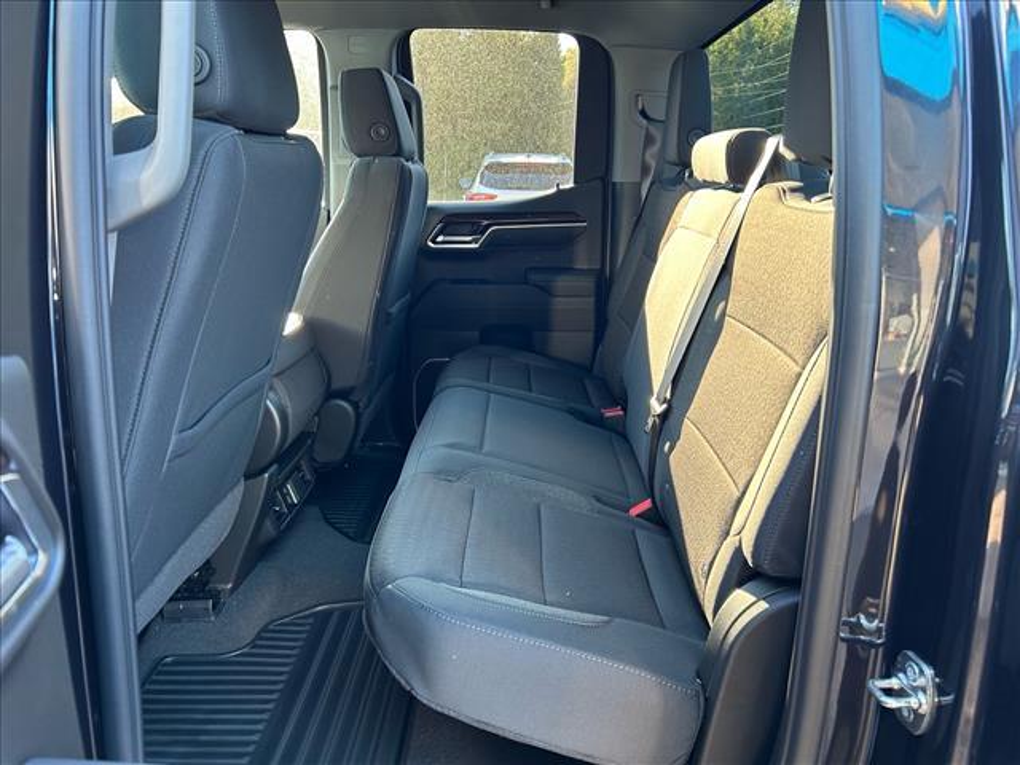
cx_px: 510
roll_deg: -1.8
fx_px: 766
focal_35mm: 26
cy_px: 382
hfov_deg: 67.3
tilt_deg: -16.1
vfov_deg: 53.1
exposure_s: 1/101
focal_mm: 5.7
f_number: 1.5
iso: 125
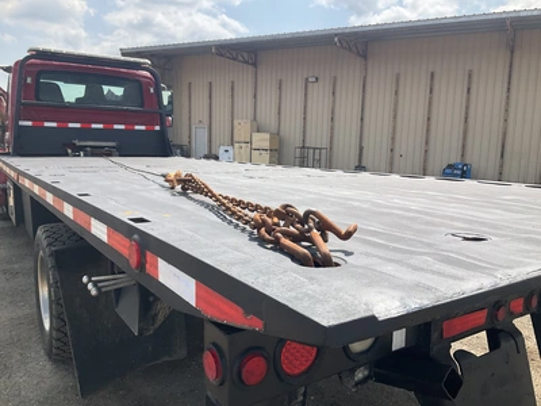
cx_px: 270
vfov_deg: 48.2
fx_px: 453
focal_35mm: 29
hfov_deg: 61.7
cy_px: 203
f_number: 1.8
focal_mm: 3
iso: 25
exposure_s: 1/1451
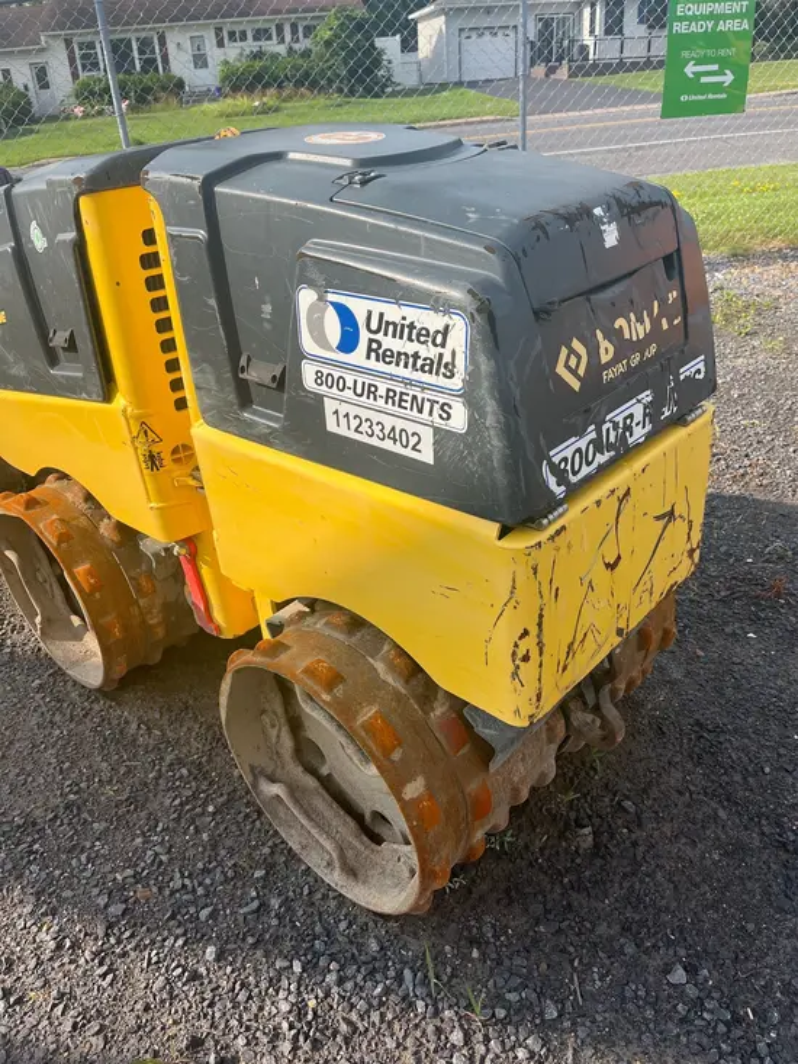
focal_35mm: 26
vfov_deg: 67.3
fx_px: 799
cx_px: 399
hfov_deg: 53.1
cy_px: 532
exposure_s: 1/2222
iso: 50
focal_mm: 5.1
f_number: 1.6
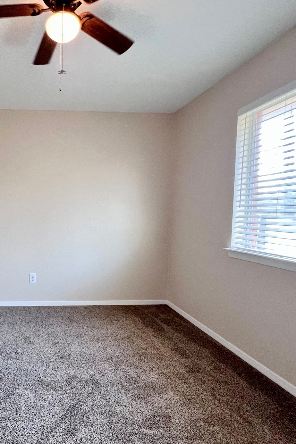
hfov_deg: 56.8
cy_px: 239
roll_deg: -0.4
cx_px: 54
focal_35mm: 20
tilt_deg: -6.5
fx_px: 247
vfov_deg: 83.8
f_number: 1.8
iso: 250
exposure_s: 1/60
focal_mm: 1.57
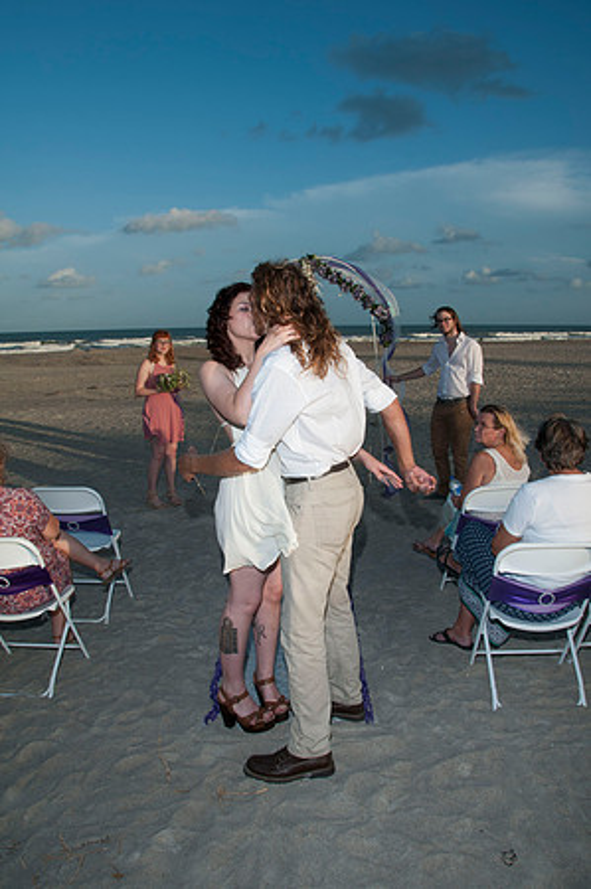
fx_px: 666
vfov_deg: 67.4
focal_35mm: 27
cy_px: 444
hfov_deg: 47.8
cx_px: 296
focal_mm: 18
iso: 100
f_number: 10
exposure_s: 1/250
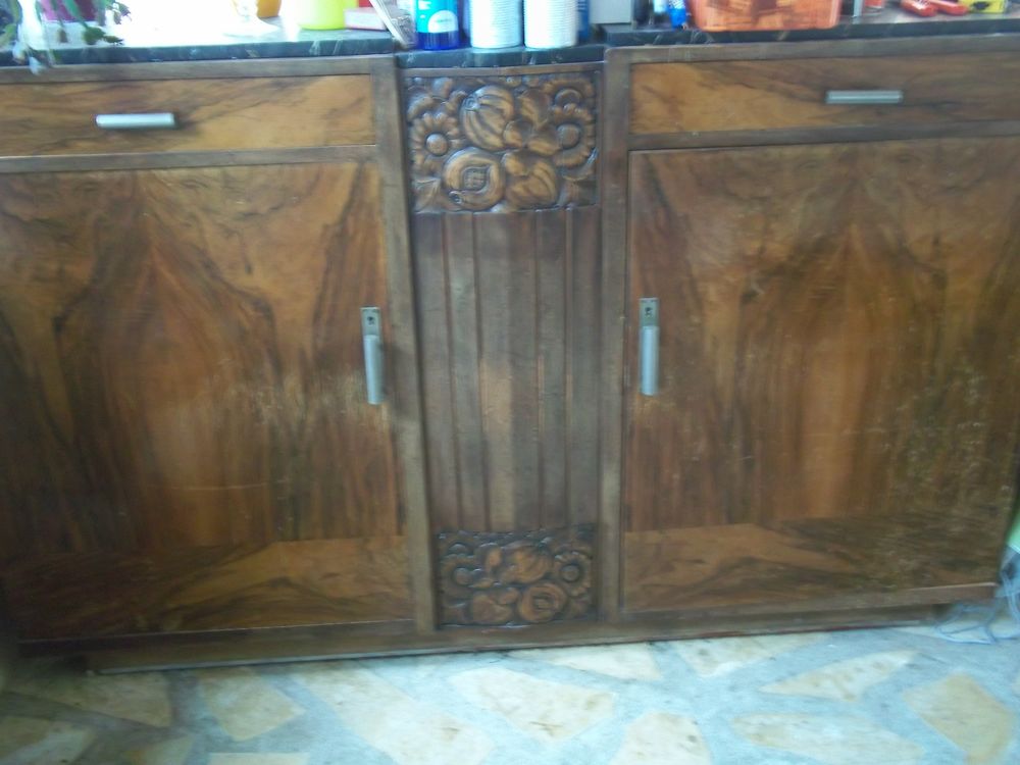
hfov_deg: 51.4
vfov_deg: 39.7
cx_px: 510
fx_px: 1061
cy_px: 382
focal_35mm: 36
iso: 320
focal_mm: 6.5
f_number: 3.1
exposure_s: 1/8
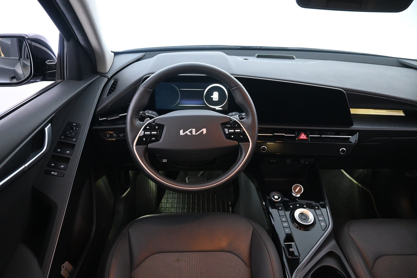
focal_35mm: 24
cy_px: 139
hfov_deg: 73.7
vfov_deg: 53.1
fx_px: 278
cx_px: 208
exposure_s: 1/25
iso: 4000
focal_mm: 16
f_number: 4
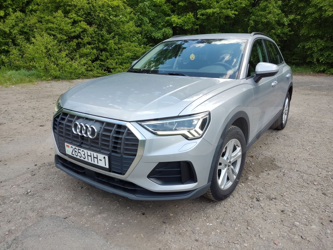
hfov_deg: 69.4
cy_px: 125
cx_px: 166
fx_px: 240
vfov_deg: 54.9
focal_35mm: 25
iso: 50
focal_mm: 4.71
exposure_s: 1/269
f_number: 1.79
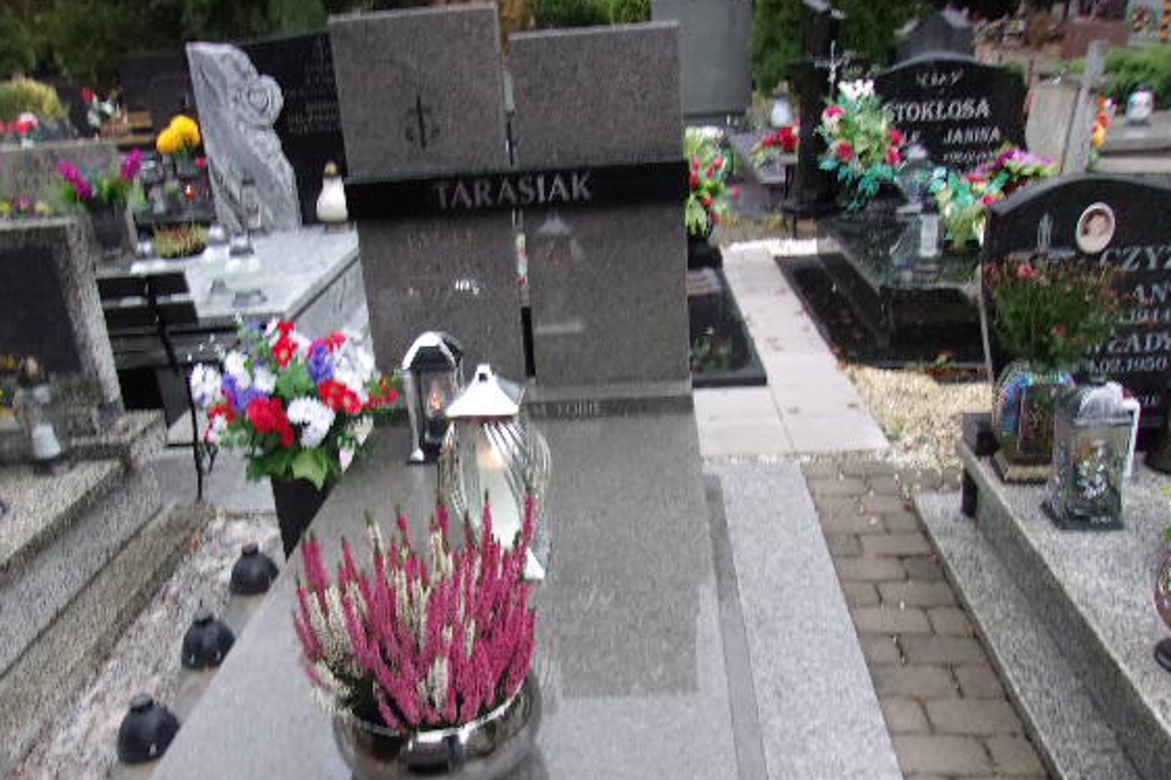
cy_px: 421
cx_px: 527
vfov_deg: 41.0
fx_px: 1040
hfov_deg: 58.6
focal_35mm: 32
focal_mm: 4.9
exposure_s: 1/34
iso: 147
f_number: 3
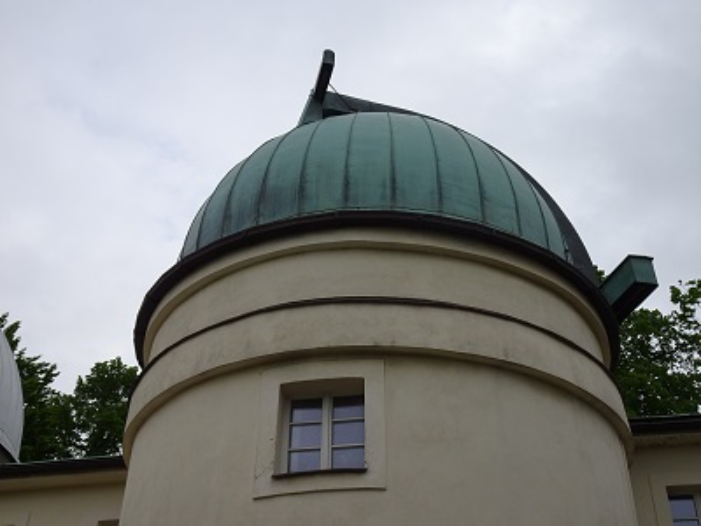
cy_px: 263
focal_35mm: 41
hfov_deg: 45.8
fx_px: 830
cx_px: 350
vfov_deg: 35.1
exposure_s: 1/500
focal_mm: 7.05
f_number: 4
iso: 80
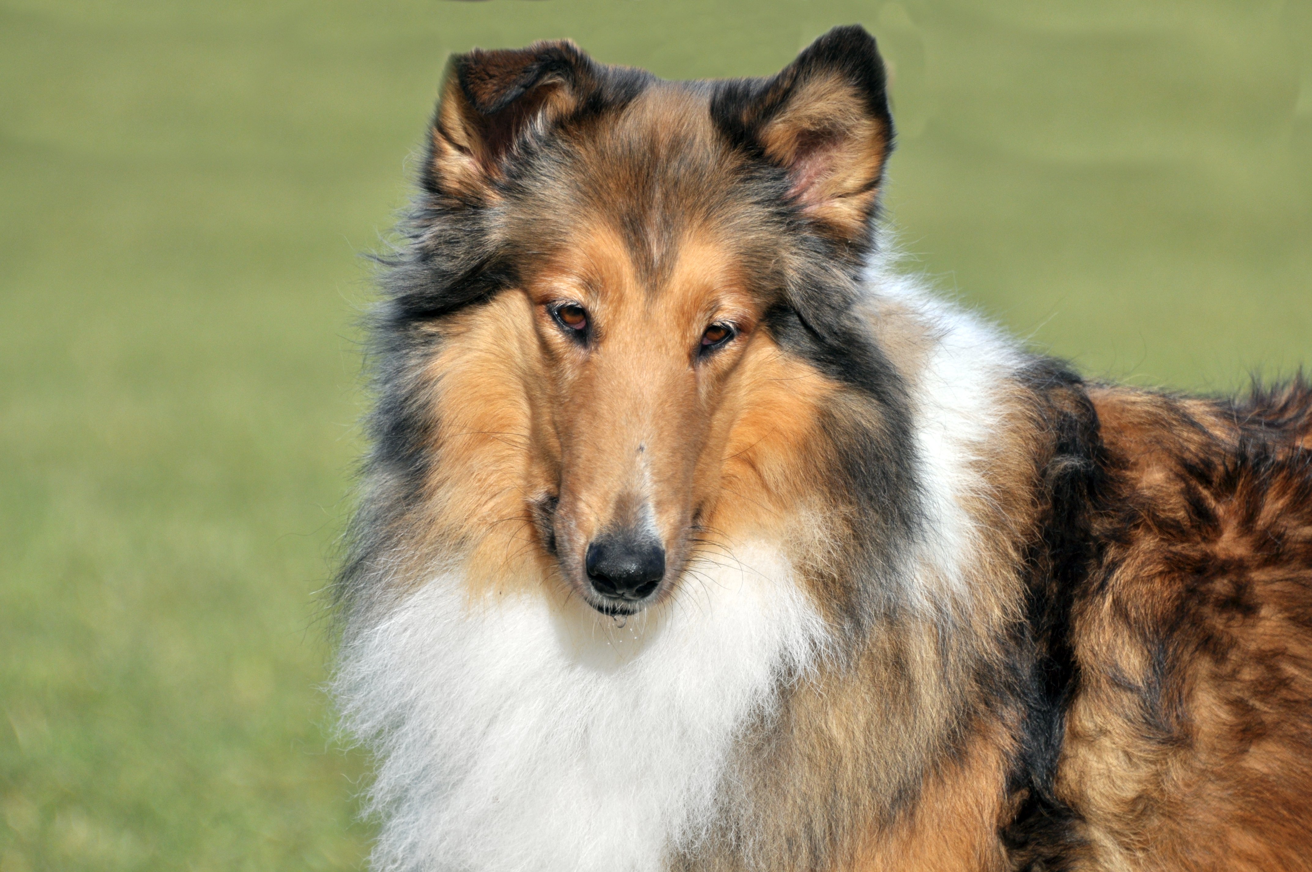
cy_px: 436
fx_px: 11466
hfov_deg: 6.5
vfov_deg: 4.4
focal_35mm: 315
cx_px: 656
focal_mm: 210
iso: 200
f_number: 5.6
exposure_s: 1/1250
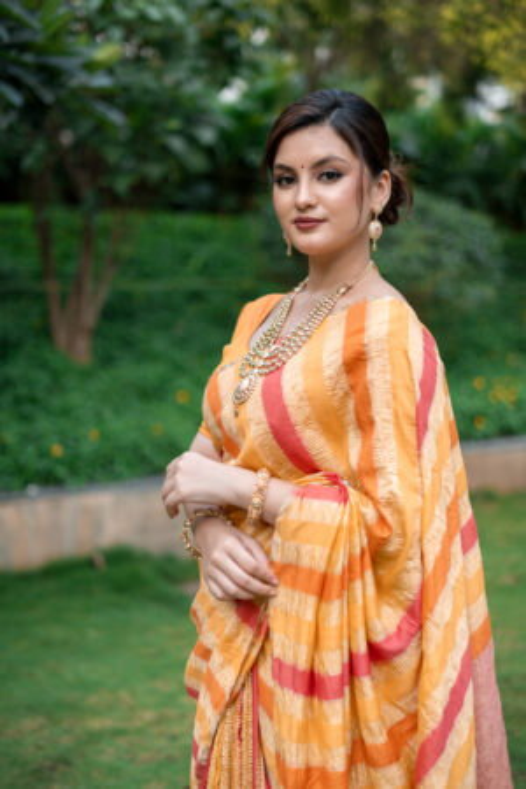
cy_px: 394
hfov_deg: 27.0
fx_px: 1096
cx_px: 263
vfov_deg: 39.6
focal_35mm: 50
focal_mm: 50
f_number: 1.8
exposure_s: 1/1000
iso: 800
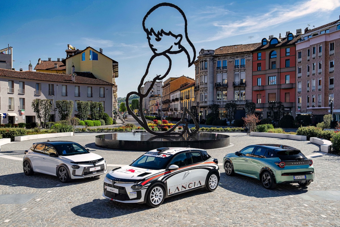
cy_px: 114
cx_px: 170
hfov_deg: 57.2
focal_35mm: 33
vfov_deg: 40.0
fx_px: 312
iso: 200
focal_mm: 33
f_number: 6.3
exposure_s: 1/250
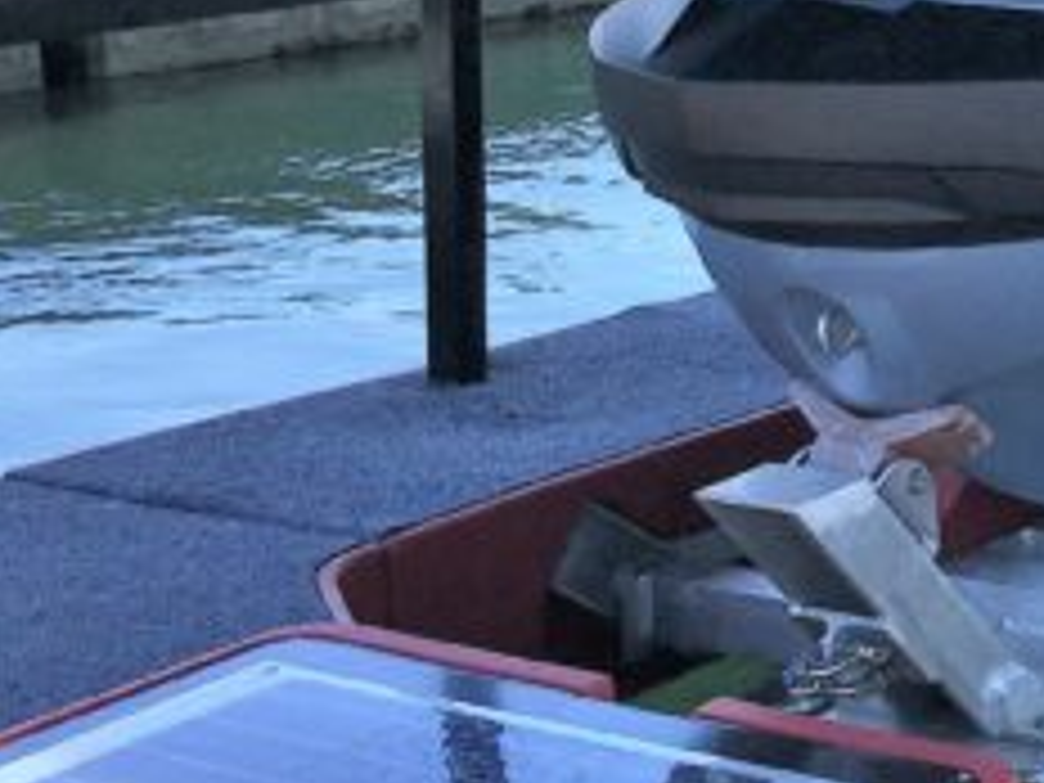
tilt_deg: -9.9
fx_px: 2895
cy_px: 184
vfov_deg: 15.3
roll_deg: -1.3
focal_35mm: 96
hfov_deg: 18.2
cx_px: 1575
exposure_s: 1/938
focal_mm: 4.15
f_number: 2.2
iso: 25
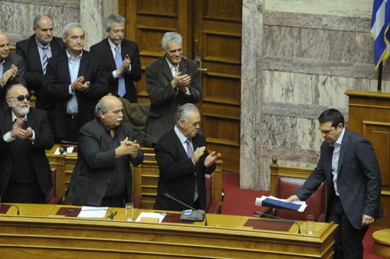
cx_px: 163
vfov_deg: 7.1
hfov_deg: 10.7
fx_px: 2077
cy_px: 151
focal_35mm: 192
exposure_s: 1/160
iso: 3200
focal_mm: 155
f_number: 6.3
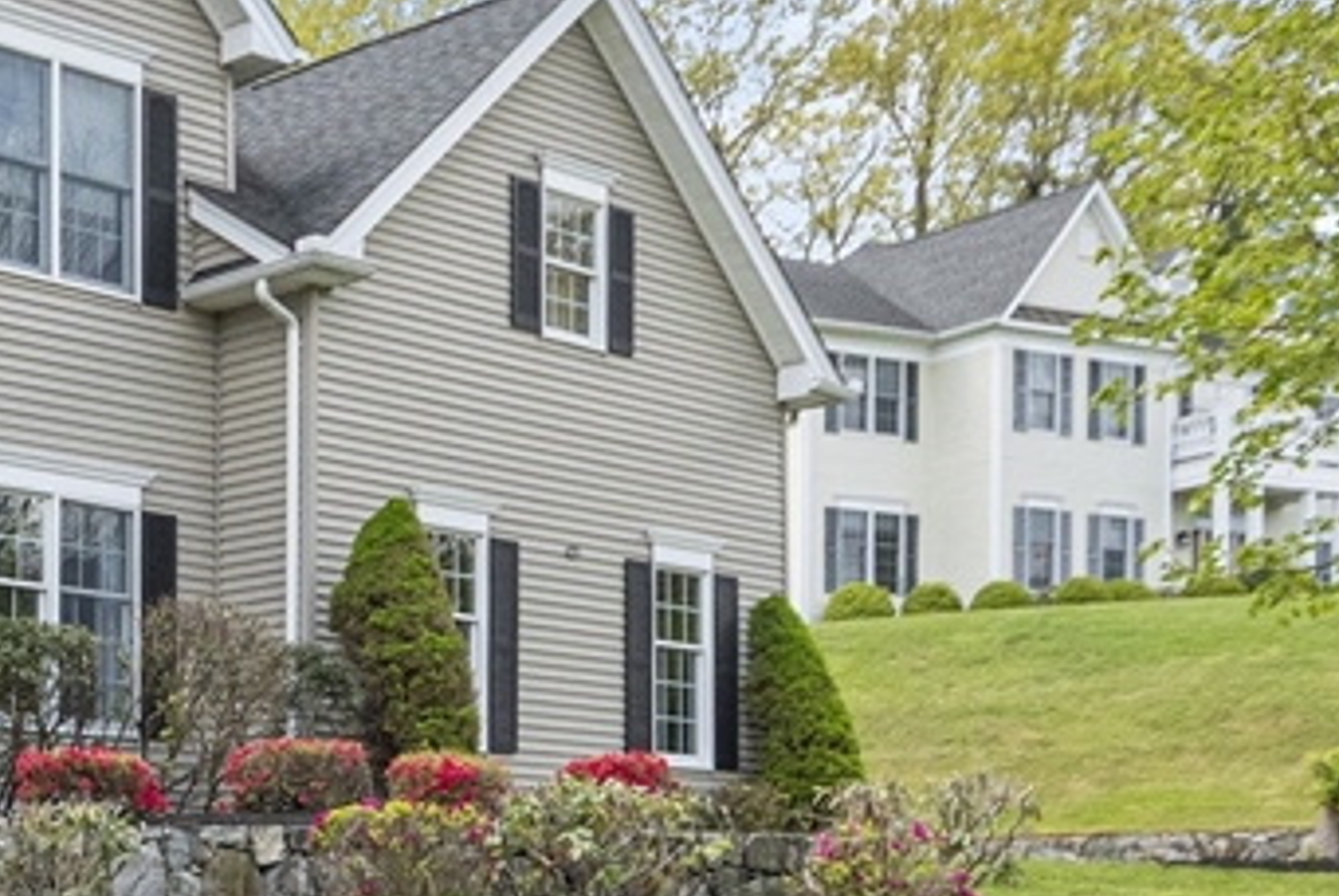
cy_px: 430
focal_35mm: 63
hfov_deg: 28.3
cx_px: -212
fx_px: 2345
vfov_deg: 21.6
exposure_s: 1/5000
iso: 500
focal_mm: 14
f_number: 4
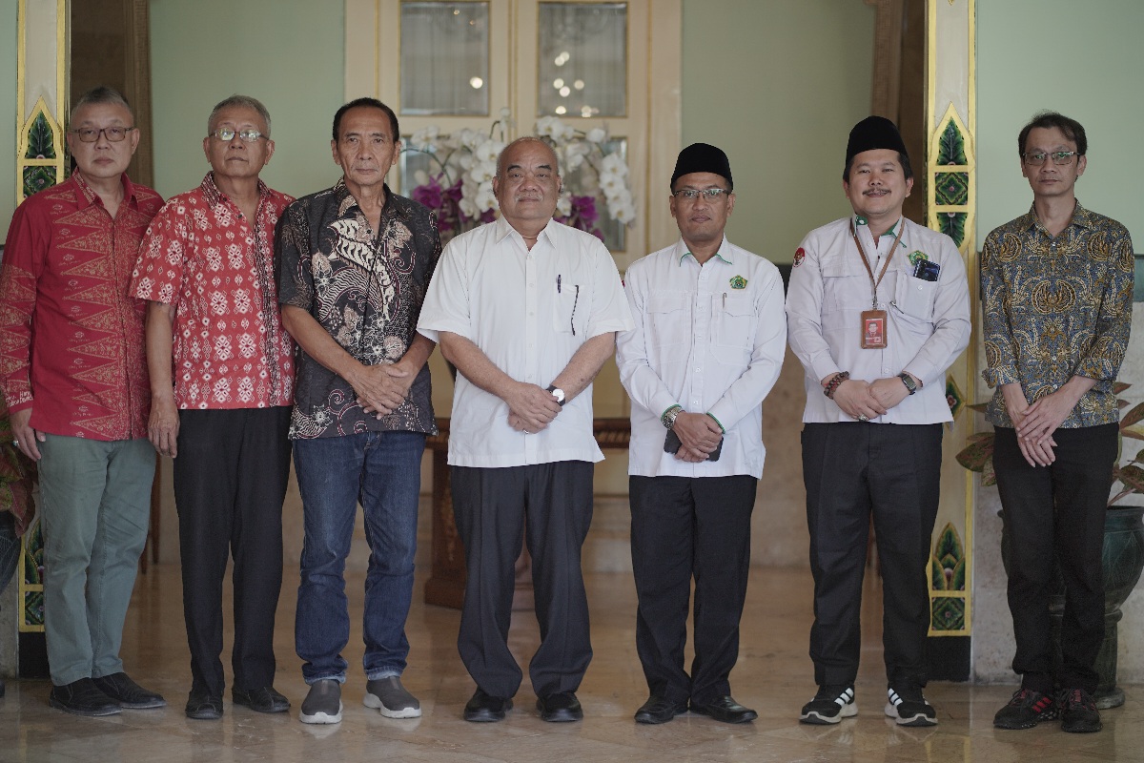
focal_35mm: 85
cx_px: 572
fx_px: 2701
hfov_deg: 23.9
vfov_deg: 16.1
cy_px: 382
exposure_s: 1/100
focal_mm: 85
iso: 200
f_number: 1.8
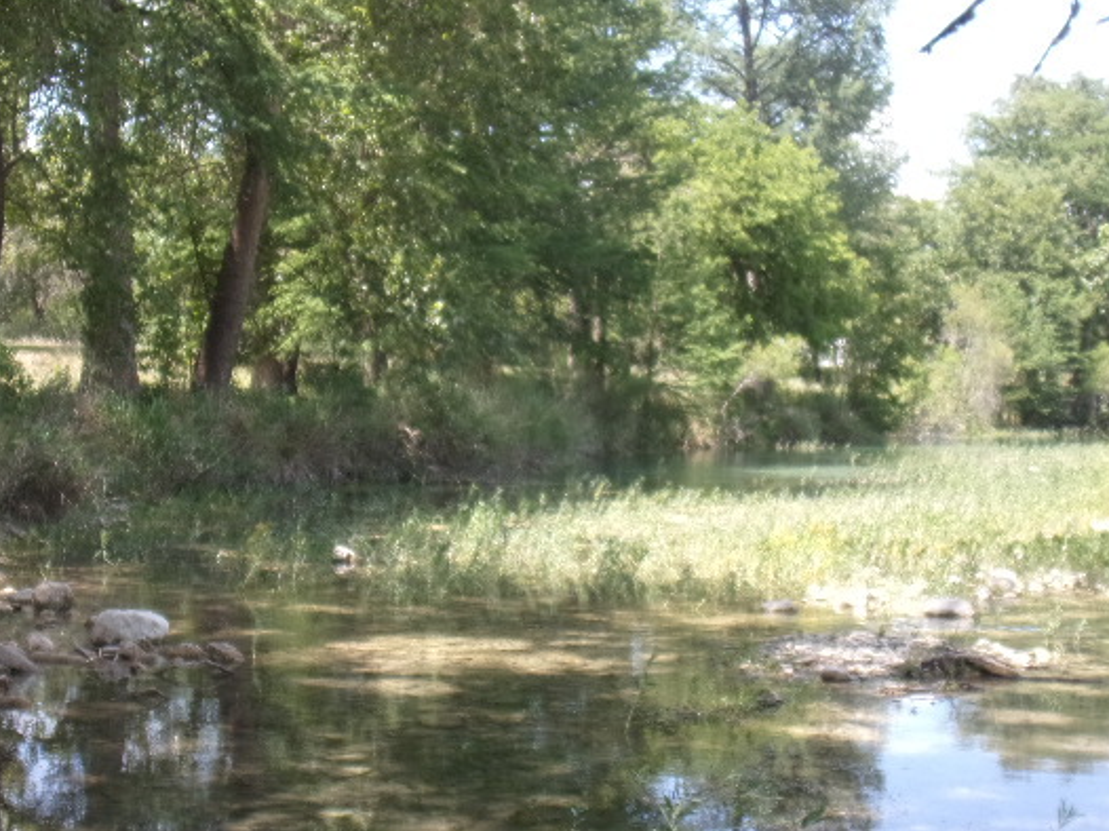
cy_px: 382
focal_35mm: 56
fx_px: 1793
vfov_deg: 26.1
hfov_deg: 34.4
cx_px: 523
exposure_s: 1/160
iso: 80
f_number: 4.1
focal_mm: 8.3
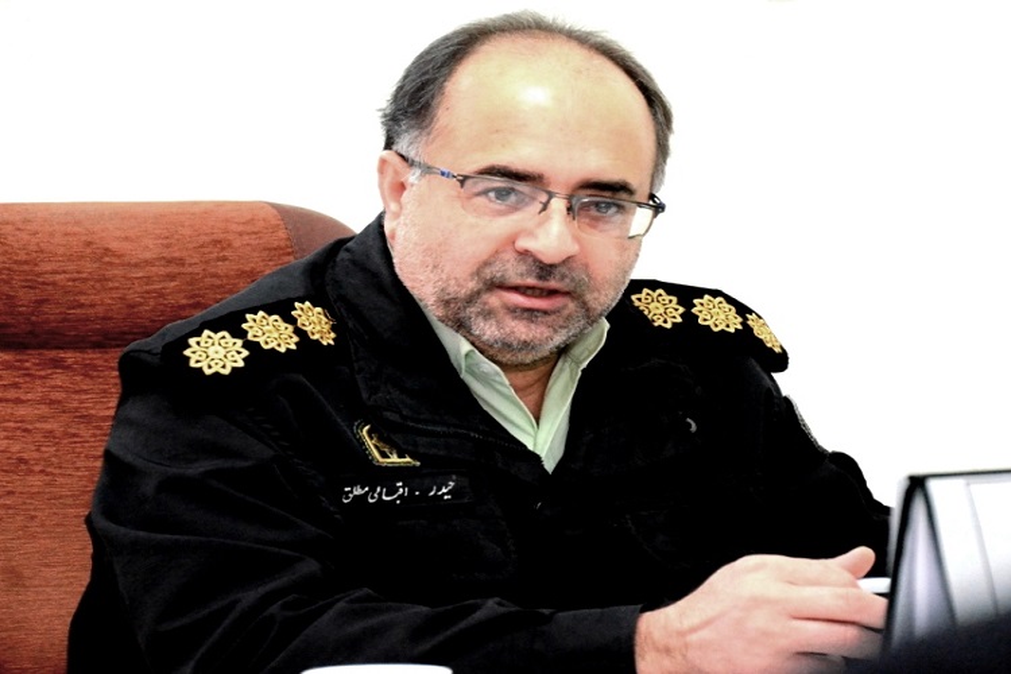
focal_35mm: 138
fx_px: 3875
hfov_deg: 14.9
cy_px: 337
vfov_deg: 9.9
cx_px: 506
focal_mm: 92
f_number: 5.6
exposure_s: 1/80
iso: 6400
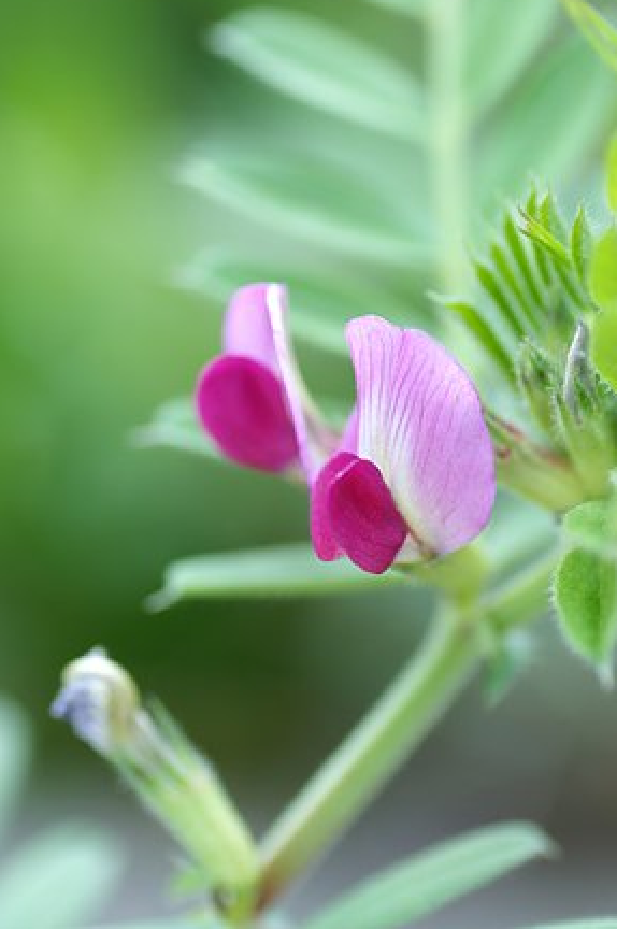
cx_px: 260
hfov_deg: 8.6
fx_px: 4123
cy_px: 381
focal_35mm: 160
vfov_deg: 12.8
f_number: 3.5
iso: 100
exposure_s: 1/100
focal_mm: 90
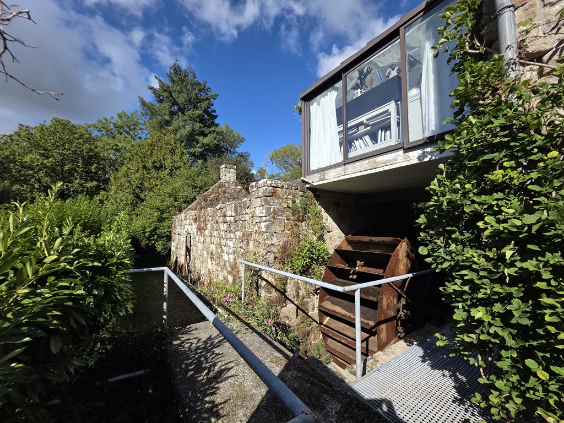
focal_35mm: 13
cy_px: 212
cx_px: 282
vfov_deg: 89.9
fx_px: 212
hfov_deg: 106.2
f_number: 1.9
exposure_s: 1/1606
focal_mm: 2.2
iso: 40
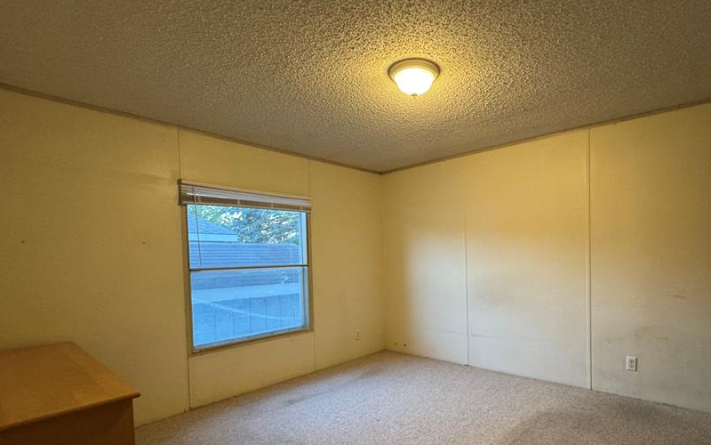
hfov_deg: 87.4
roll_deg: +1.4
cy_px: 269
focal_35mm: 19
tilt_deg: -2.4
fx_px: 368
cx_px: 410
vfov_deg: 61.6
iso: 640
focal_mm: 2.22
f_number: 2.2
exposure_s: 1/60
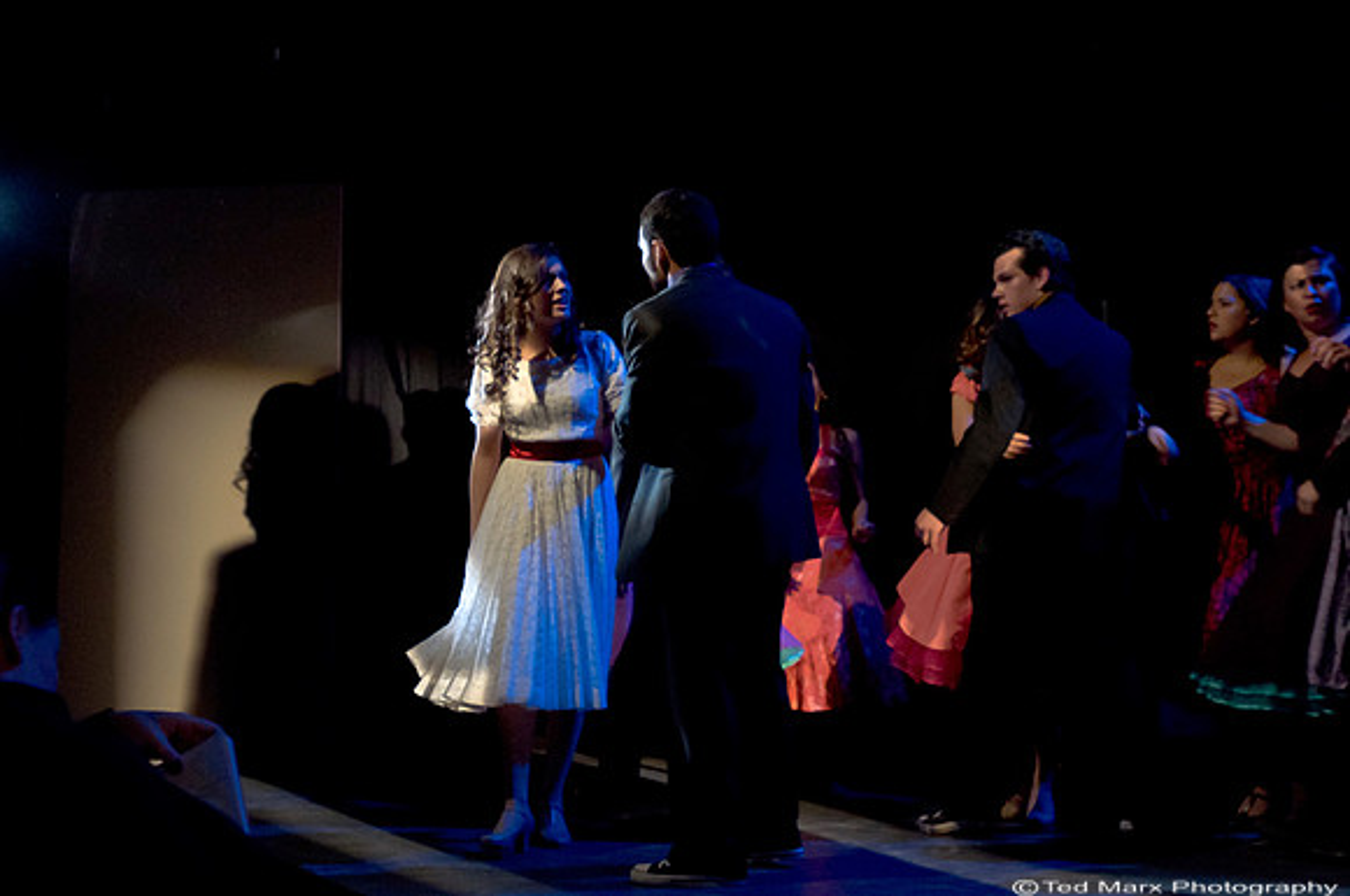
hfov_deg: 37.9
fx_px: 1966
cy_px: 448
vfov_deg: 25.7
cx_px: 675
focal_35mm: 52
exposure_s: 1/100
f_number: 2.8
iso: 3200
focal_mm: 35
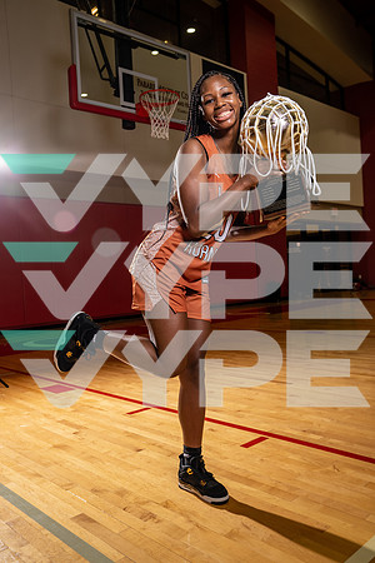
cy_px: 282
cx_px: 188
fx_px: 484
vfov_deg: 60.3
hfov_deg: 42.3
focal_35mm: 31
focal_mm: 31
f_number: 5.6
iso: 800
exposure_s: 1/250
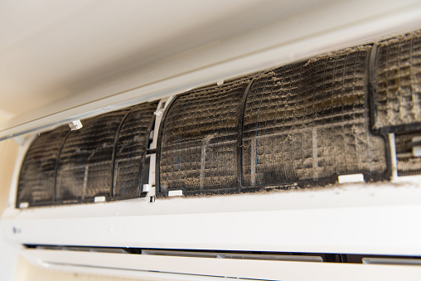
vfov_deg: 36.9
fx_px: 421
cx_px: 210
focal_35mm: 36
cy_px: 140
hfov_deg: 53.1
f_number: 4
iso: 250
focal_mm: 36
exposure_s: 1/200
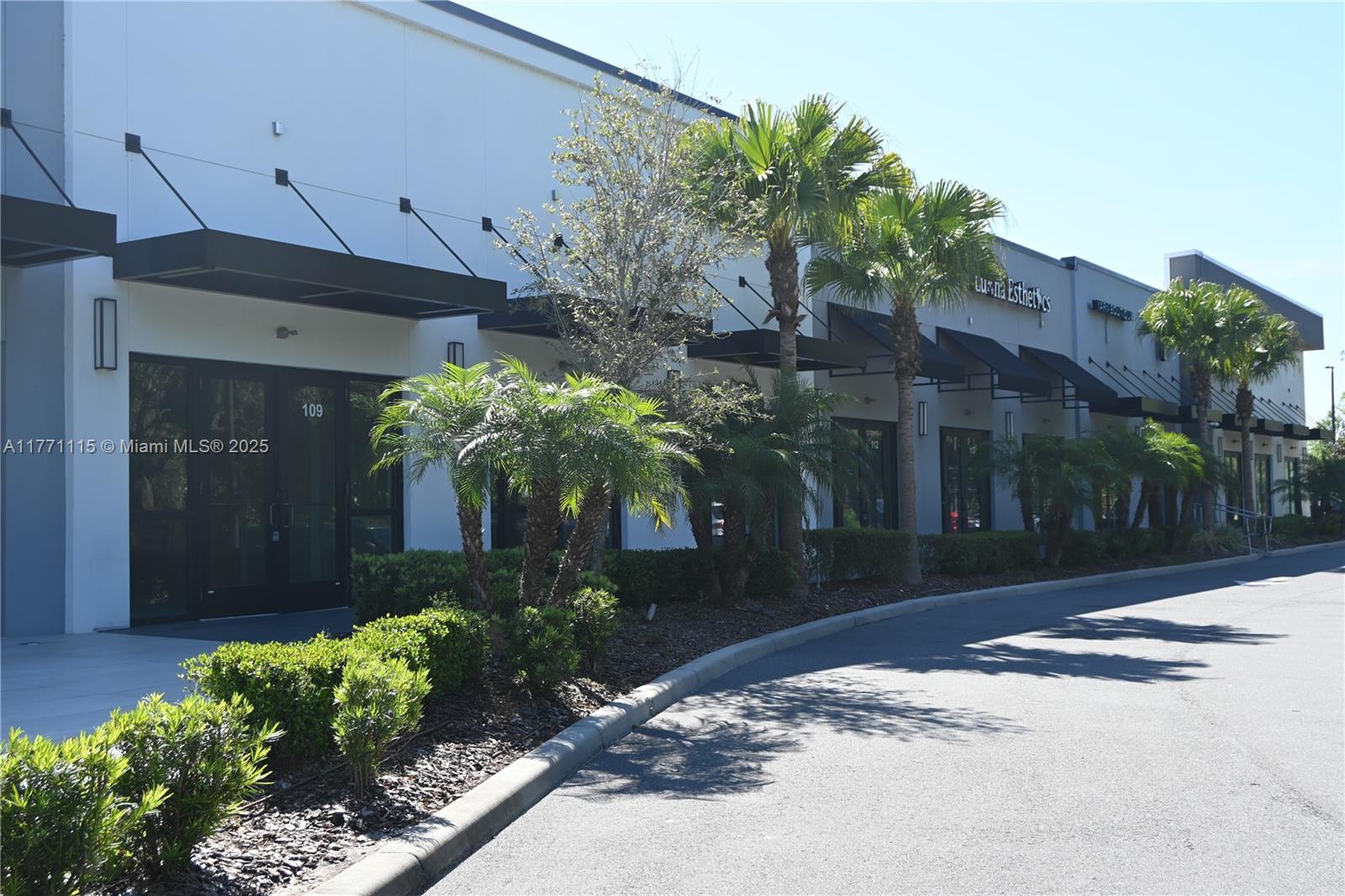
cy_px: 448
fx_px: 1457
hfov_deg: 49.6
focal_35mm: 39
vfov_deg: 34.2
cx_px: 672
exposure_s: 1/250
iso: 110
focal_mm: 26
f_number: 5.6
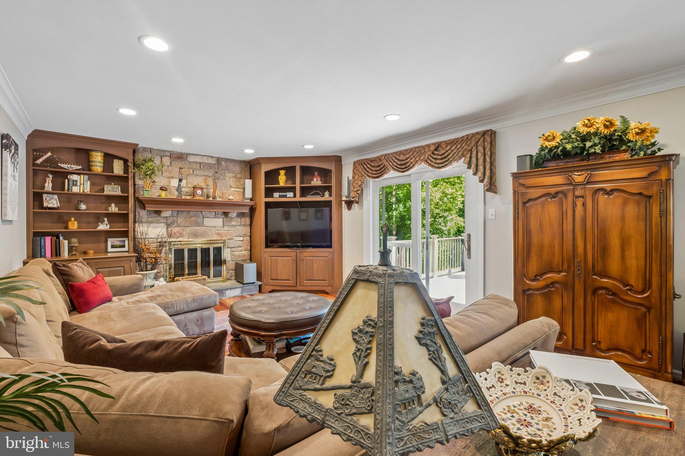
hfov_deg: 100.4
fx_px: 285
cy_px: 228
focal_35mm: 15
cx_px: 342
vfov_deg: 77.3
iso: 250
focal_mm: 10
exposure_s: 1/3.33
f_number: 8
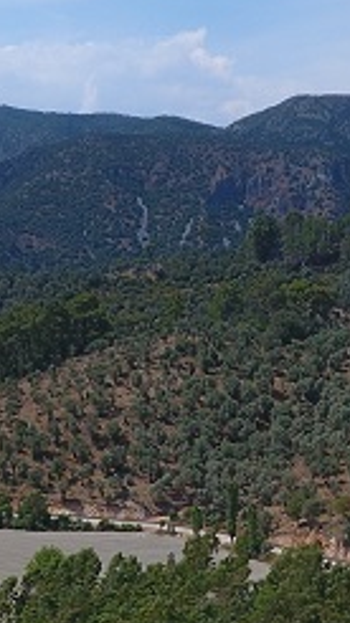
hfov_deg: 16.9
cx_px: 238
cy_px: 724
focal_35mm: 71
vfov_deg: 26.8
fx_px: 1174
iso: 100
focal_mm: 3.61
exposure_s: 1/1250
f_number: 2.8
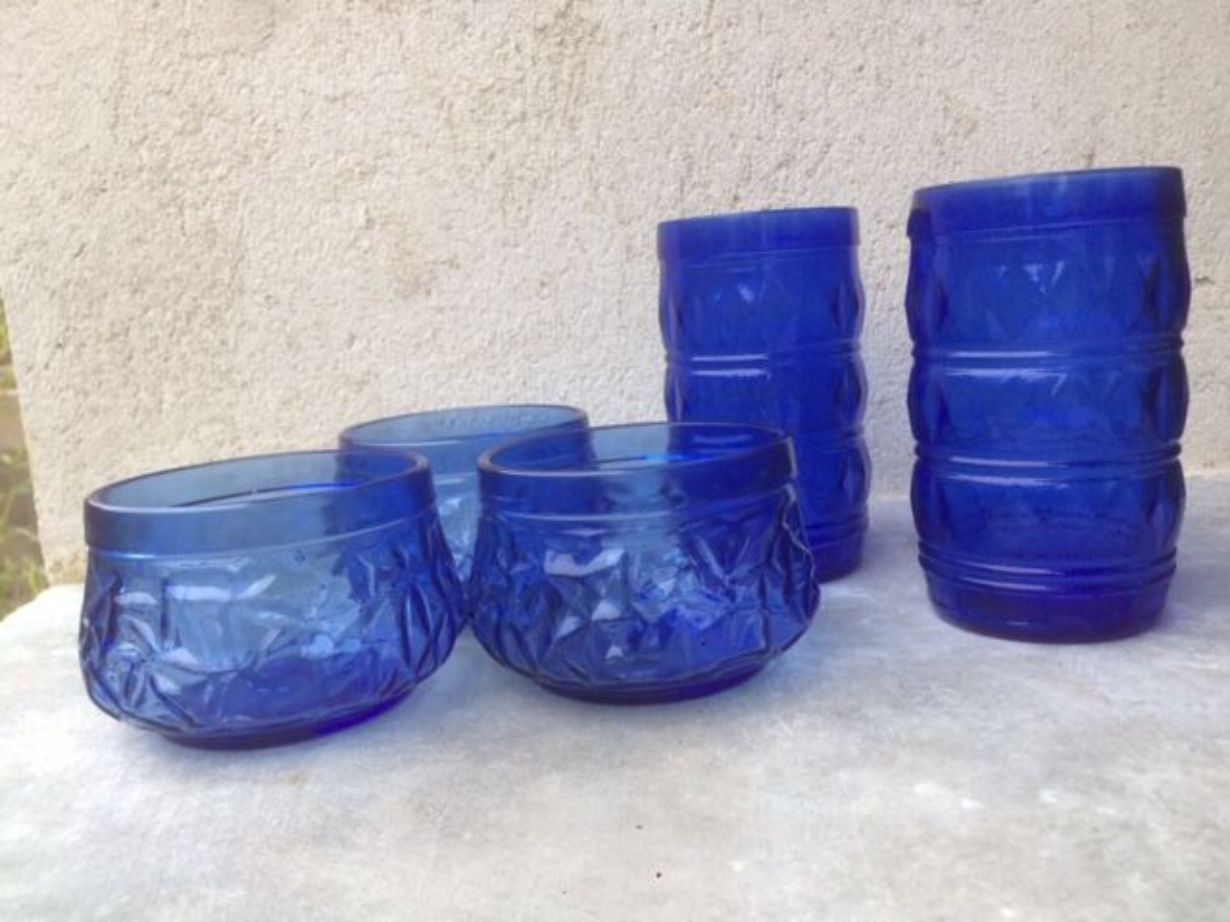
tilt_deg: -8.8
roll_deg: +2.5
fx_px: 1030
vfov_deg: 48.2
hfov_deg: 61.7
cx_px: 615
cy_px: 461
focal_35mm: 29
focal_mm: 4.15
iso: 100
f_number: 2.2
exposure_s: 1/33
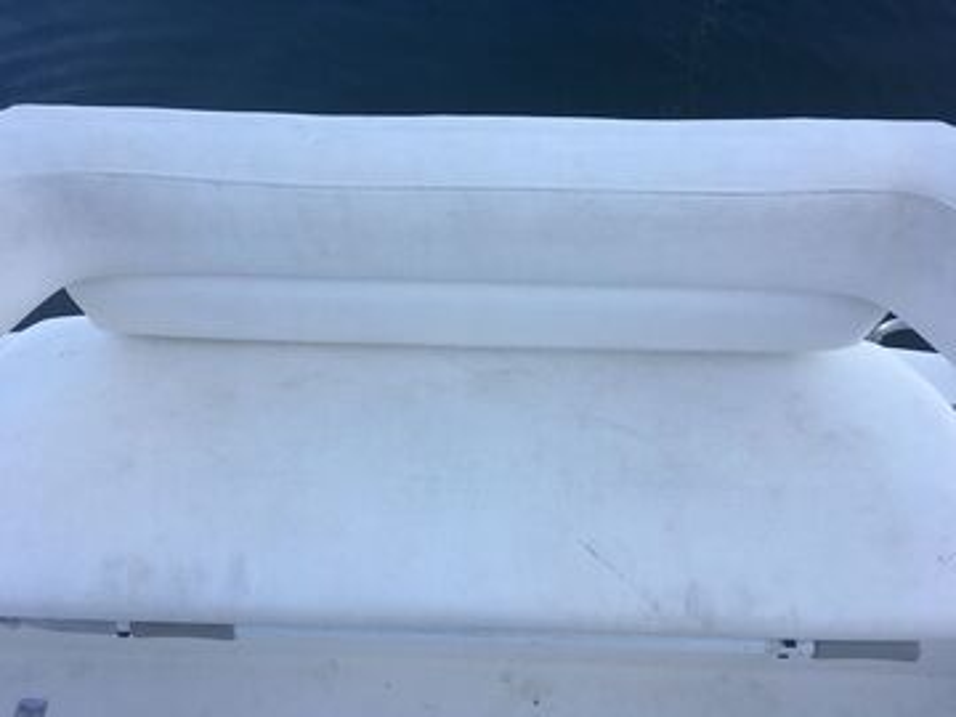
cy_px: 358
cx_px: 478
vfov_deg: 48.2
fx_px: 801
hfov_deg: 61.7
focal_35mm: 29
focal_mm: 4.15
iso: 25
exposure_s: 1/273
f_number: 2.2
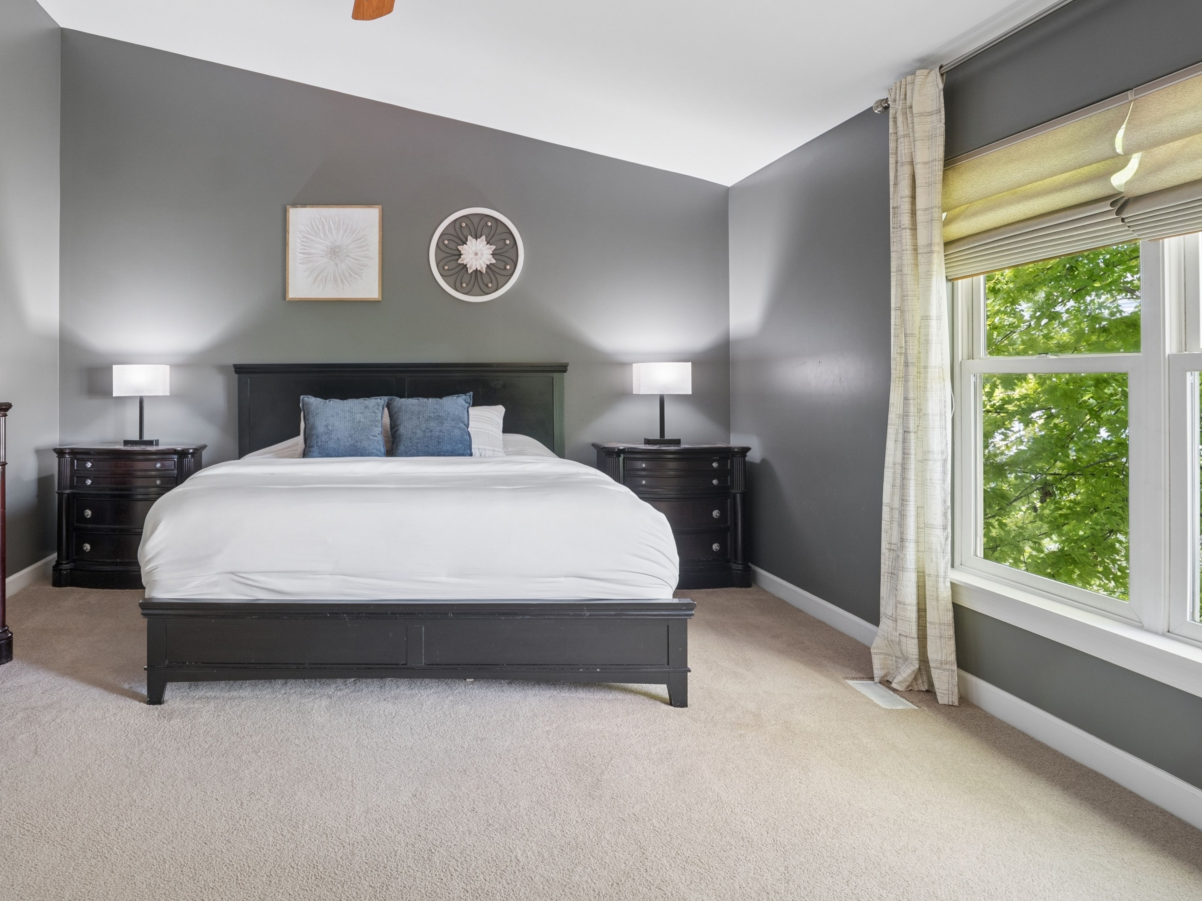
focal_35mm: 22
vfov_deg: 60.6
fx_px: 764
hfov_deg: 73.3
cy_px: 367
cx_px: 369
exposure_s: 1/13
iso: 640
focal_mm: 14
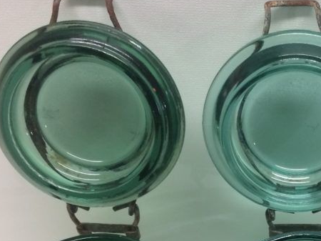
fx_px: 612
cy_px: 232
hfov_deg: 28.1
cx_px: 299
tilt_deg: -53.2
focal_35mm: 66
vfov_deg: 21.6
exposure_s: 1/33
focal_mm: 4.15
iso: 80
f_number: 2.2
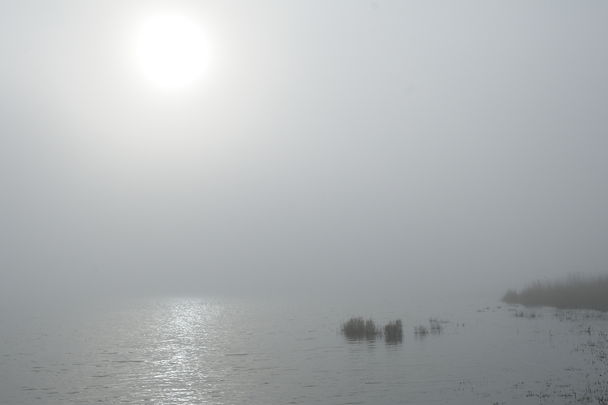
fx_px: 659
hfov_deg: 49.5
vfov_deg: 34.2
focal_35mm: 39
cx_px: 304
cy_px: 202
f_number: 8
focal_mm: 26
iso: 200
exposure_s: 1/640
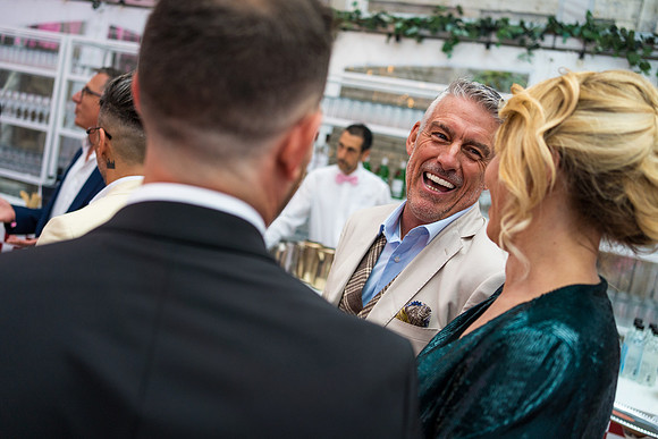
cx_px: 311
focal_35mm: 37
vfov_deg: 36.1
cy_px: 219
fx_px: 675
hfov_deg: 52.0
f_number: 2.8
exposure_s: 1/320
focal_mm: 35
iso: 400
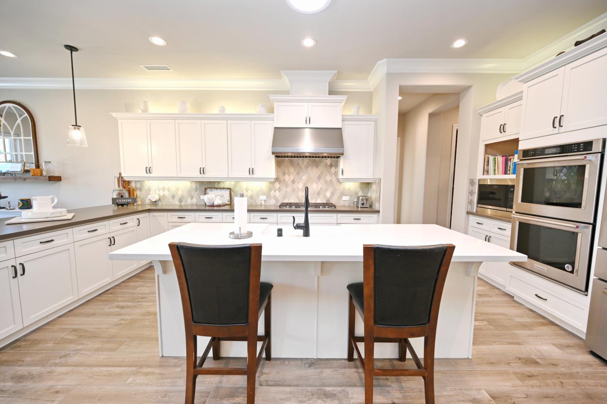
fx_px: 236
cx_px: 304
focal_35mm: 14
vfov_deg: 81.1
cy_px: 202
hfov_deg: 104.3
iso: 360
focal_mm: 14
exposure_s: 1/60
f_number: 4
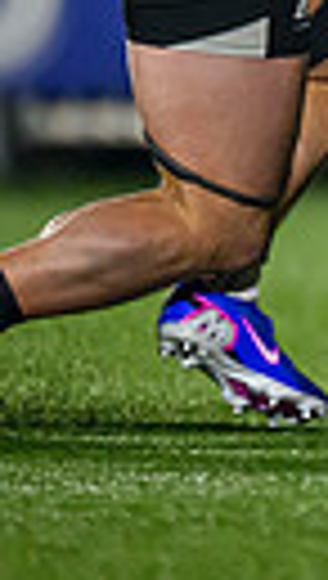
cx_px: 1302
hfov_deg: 0.4
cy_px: -136
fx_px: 48652
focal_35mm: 3161
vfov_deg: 0.7
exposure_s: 1/1250
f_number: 4
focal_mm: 560
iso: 5000
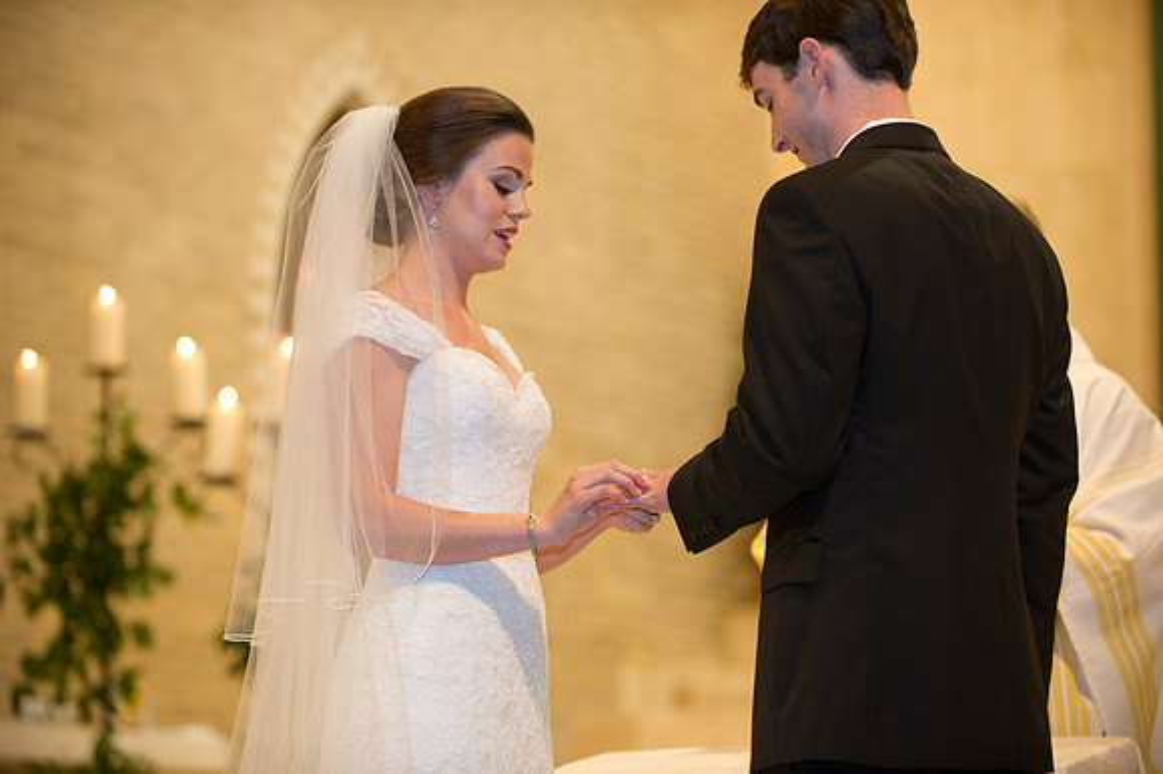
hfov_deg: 16.4
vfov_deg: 11.0
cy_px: 387
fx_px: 4036
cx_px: 582
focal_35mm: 125
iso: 1600
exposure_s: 1/60
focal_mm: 125
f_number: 2.8
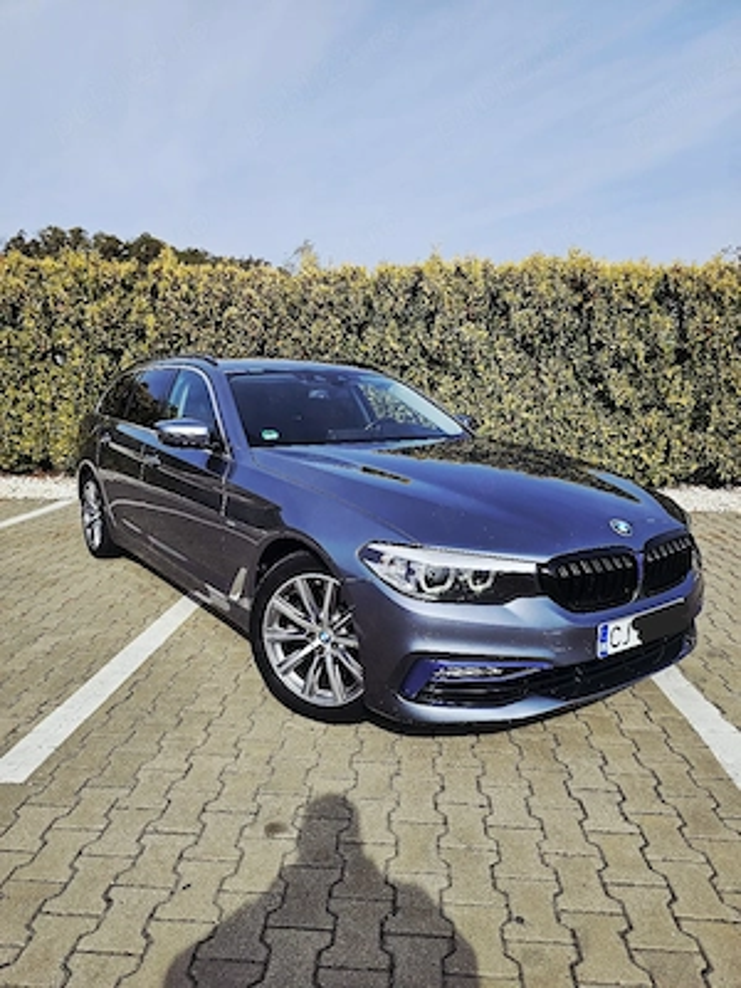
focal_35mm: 23
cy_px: 494
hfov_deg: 58.9
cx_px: 370
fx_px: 656
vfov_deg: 73.9
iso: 10
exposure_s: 1/1000
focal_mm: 6.3
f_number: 1.7
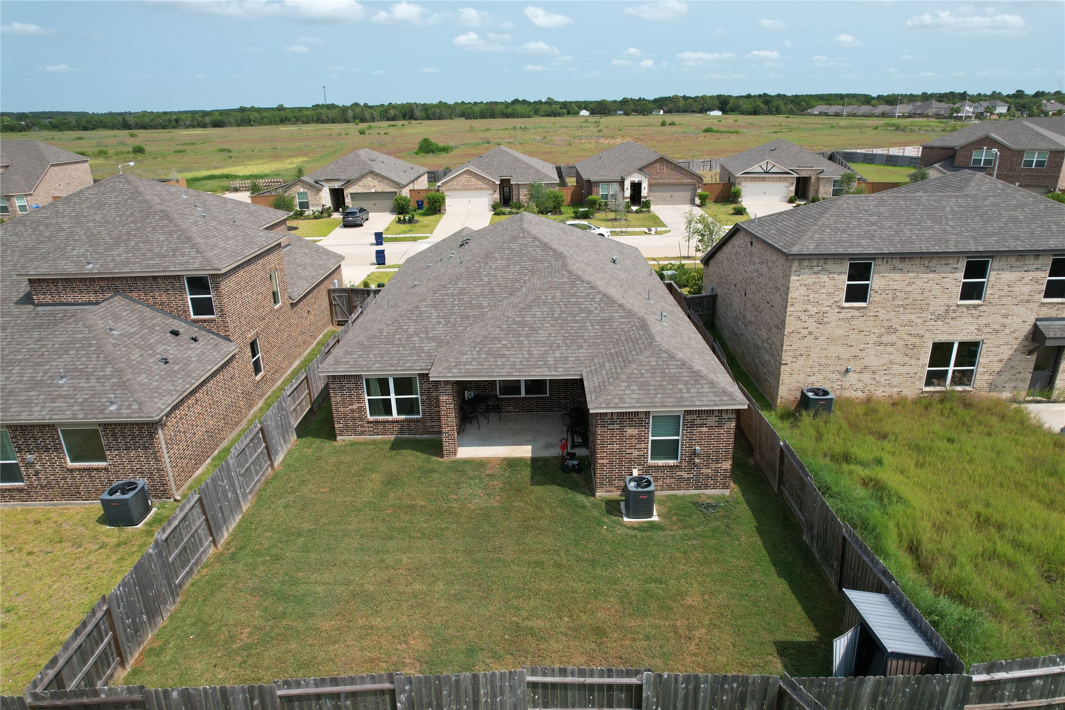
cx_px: 532
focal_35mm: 22
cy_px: 355
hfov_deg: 78.6
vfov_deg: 57.2
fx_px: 651
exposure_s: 1/2000
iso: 100
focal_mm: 8.38
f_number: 2.8
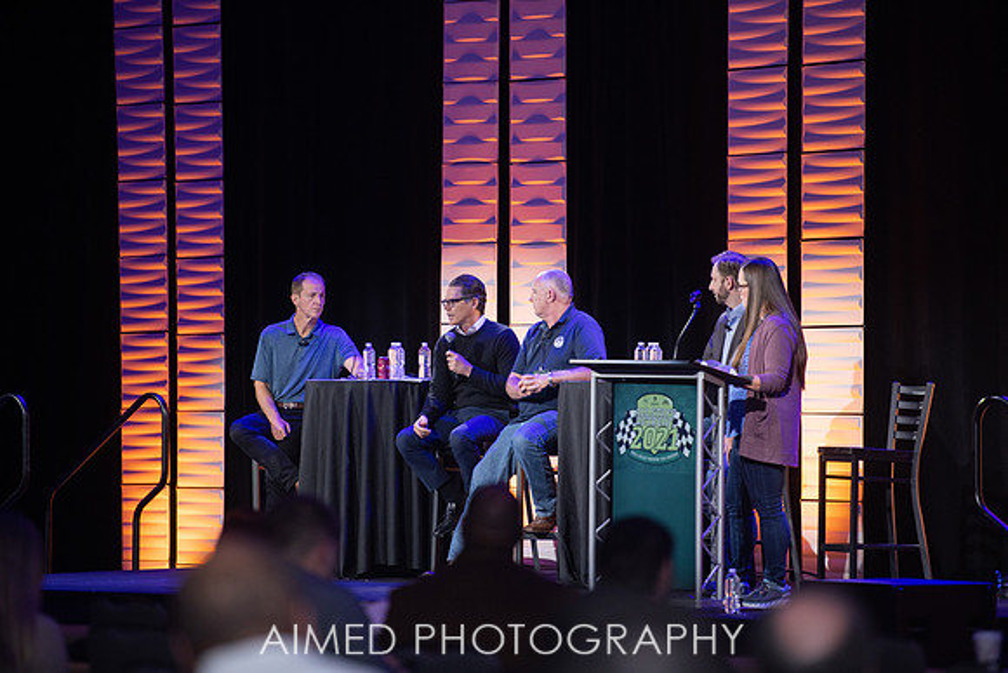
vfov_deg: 6.9
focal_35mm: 200
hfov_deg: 10.3
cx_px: 504
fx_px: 5601
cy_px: 336
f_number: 3.2
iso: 500
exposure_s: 1/250
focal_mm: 200
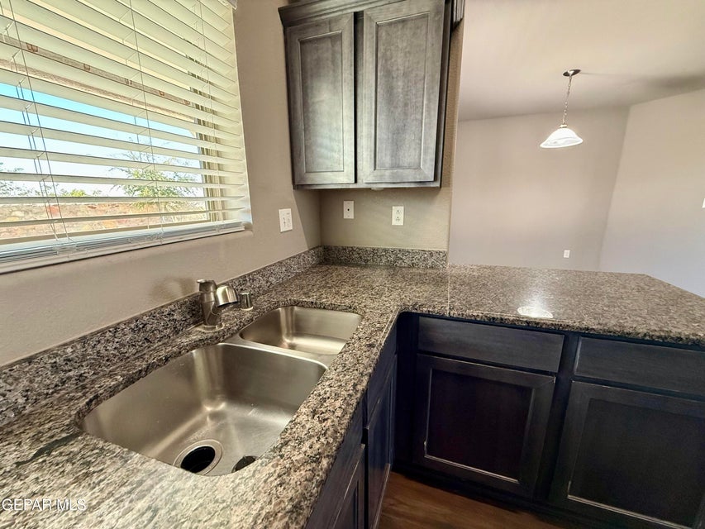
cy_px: 264
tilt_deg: -13.5
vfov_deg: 85.7
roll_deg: +0.8
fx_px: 285
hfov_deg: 102.1
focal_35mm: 14
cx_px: 352
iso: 640
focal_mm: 2.22
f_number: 2.2
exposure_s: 1/120
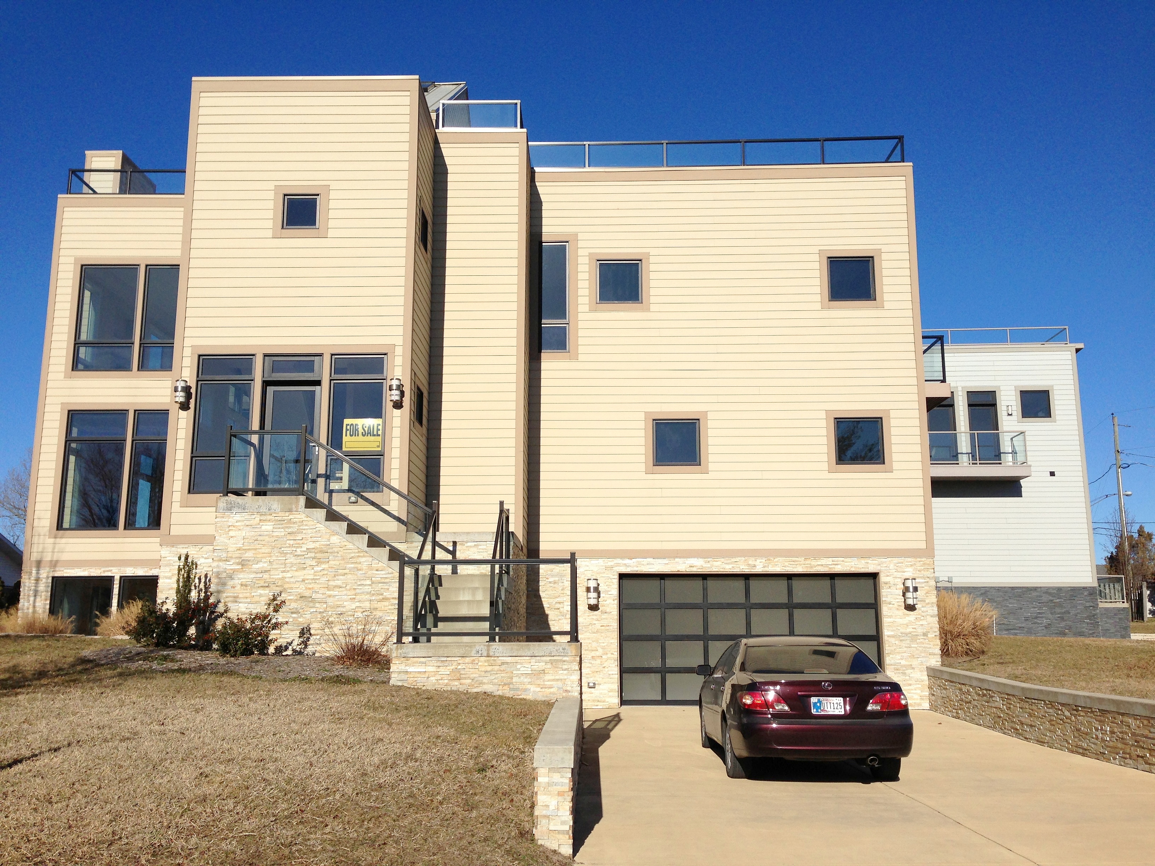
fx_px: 1101
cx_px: 578
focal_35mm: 33
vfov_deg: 42.9
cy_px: 433
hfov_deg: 55.4
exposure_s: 1/2857
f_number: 2.4
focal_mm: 4.13
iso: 50
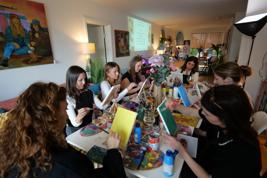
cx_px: 134
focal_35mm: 18
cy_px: 89
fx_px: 134
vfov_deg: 67.4
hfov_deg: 90.0
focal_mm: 18
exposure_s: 1/20
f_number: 4.7
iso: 320
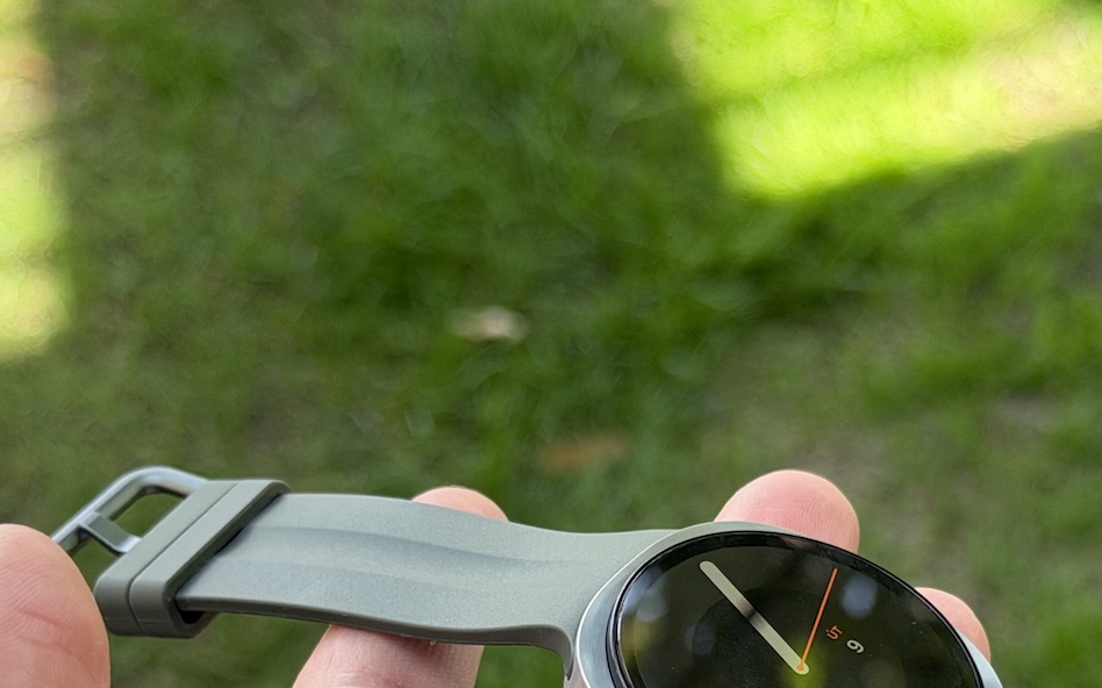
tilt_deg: -57.5
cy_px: 743
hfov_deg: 20.3
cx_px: 756
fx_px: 3063
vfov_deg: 12.6
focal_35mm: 102
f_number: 1.78
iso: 64
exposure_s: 1/245
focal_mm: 6.76
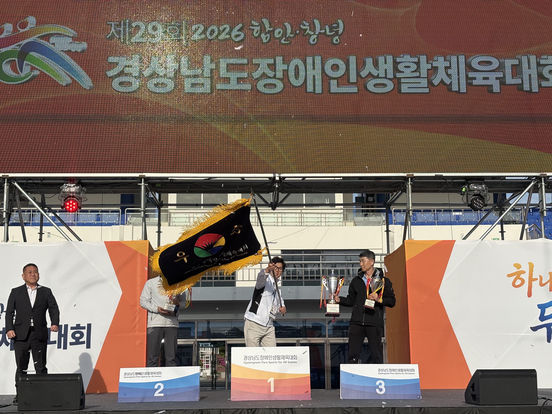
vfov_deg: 28.0
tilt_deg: +11.5
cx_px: 276
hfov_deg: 36.8
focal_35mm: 52
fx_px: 829
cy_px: 207
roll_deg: +0.8
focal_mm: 5.96
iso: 32
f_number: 1.6
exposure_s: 1/4630
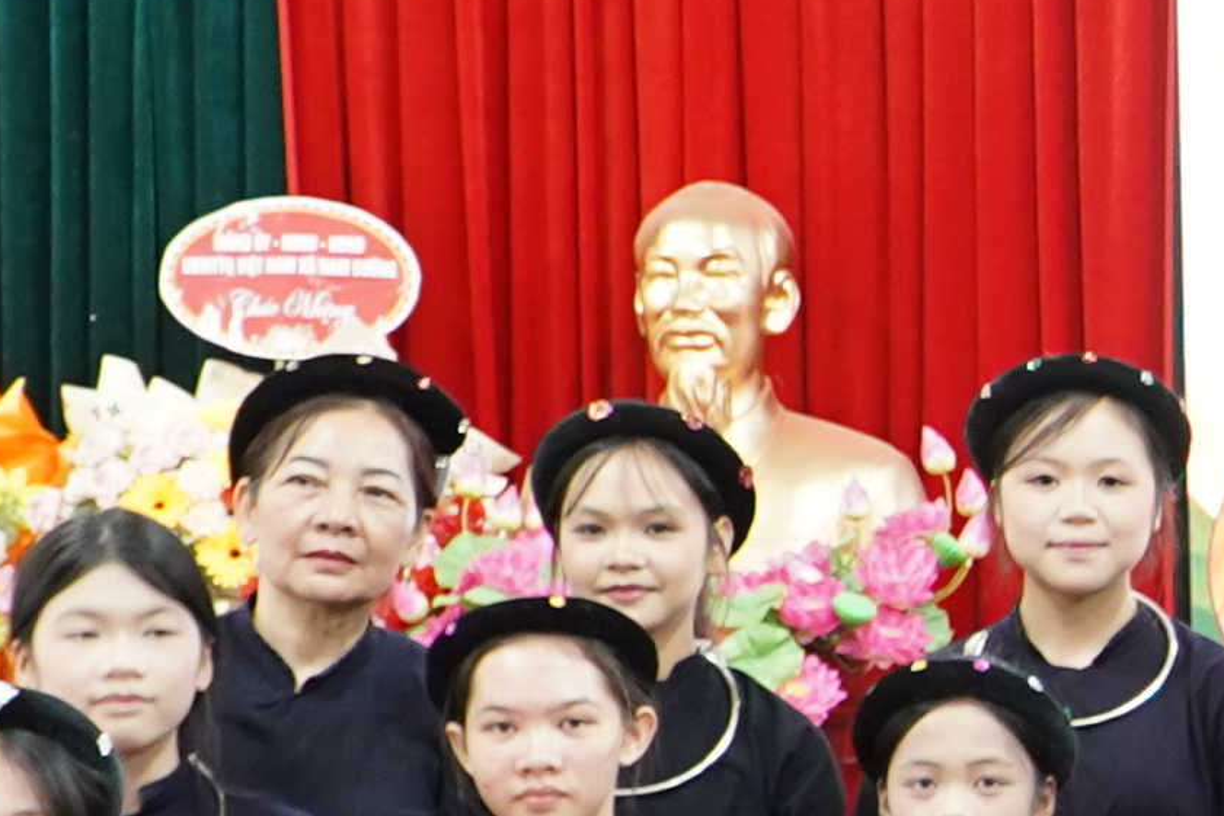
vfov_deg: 9.4
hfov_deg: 13.1
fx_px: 4931
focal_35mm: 145
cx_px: 2029
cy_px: 655
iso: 1000
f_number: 4
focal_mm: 21
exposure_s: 1/20
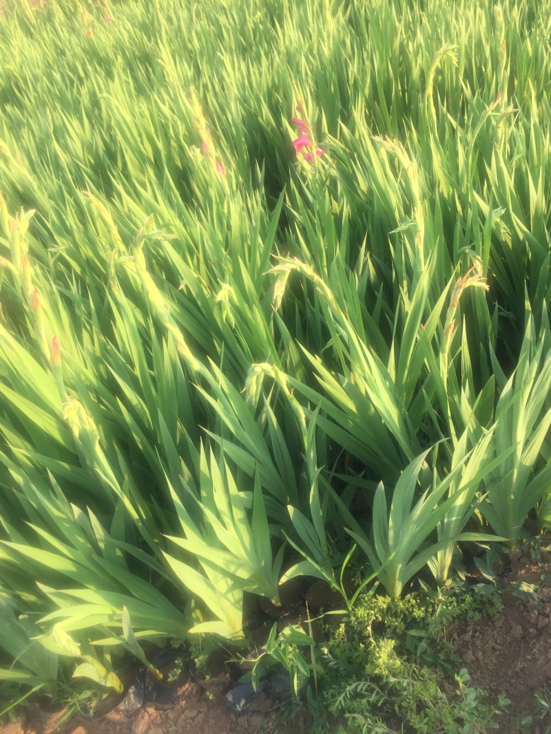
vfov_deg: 61.7
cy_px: 367
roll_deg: +19.3
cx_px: 276
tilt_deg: -38.6
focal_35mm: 29
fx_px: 616
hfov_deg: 48.2
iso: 32
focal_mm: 4.15
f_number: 2.2
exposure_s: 1/216
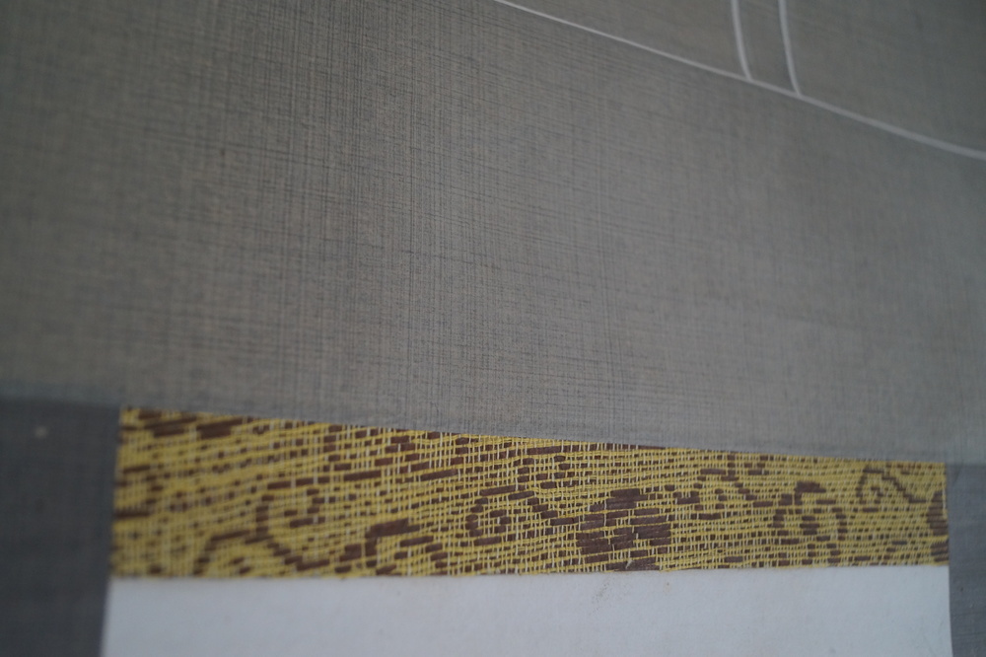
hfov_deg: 57.2
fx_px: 903
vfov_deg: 39.9
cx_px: 493
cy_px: 328
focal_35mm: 33
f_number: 4
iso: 800
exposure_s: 1/160
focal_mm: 22
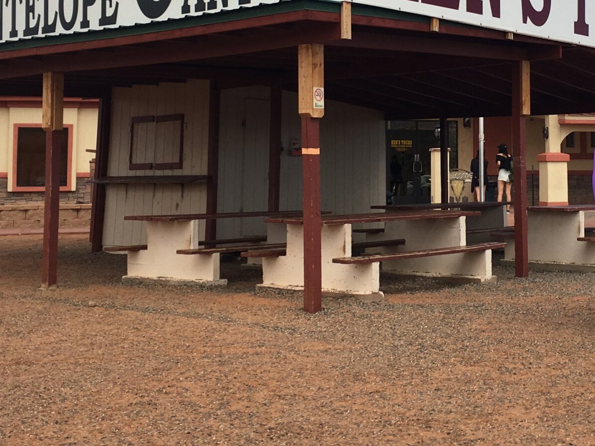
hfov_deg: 30.7
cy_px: 98
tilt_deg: +3.9
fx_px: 1066
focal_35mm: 62
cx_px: 434
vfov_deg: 23.4
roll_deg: +0.2
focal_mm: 4.15
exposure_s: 1/1399
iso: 25
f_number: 2.2
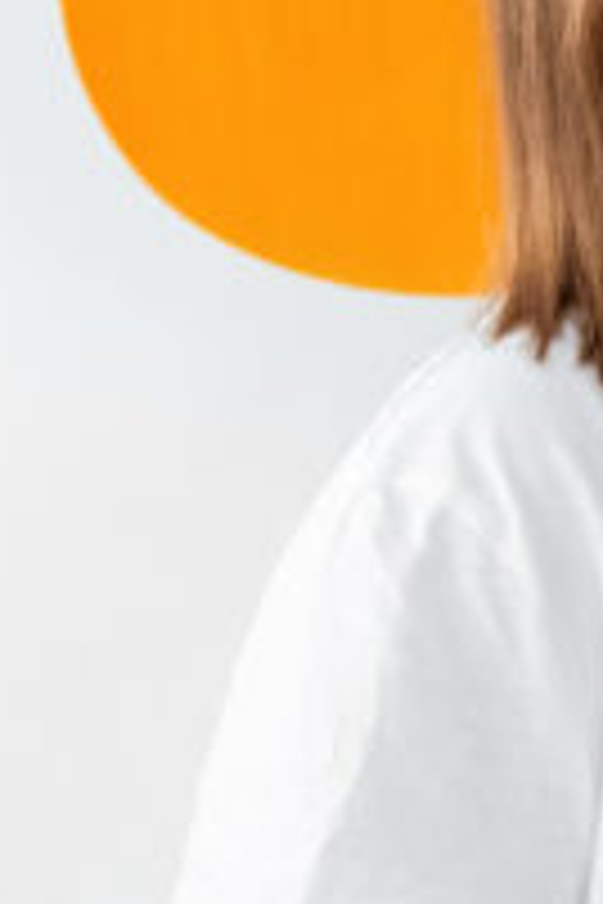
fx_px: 6406
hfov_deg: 5.3
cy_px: 355
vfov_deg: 8.1
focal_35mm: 255
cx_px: 1109
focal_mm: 50
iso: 1600
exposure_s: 1/1000
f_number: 2.5
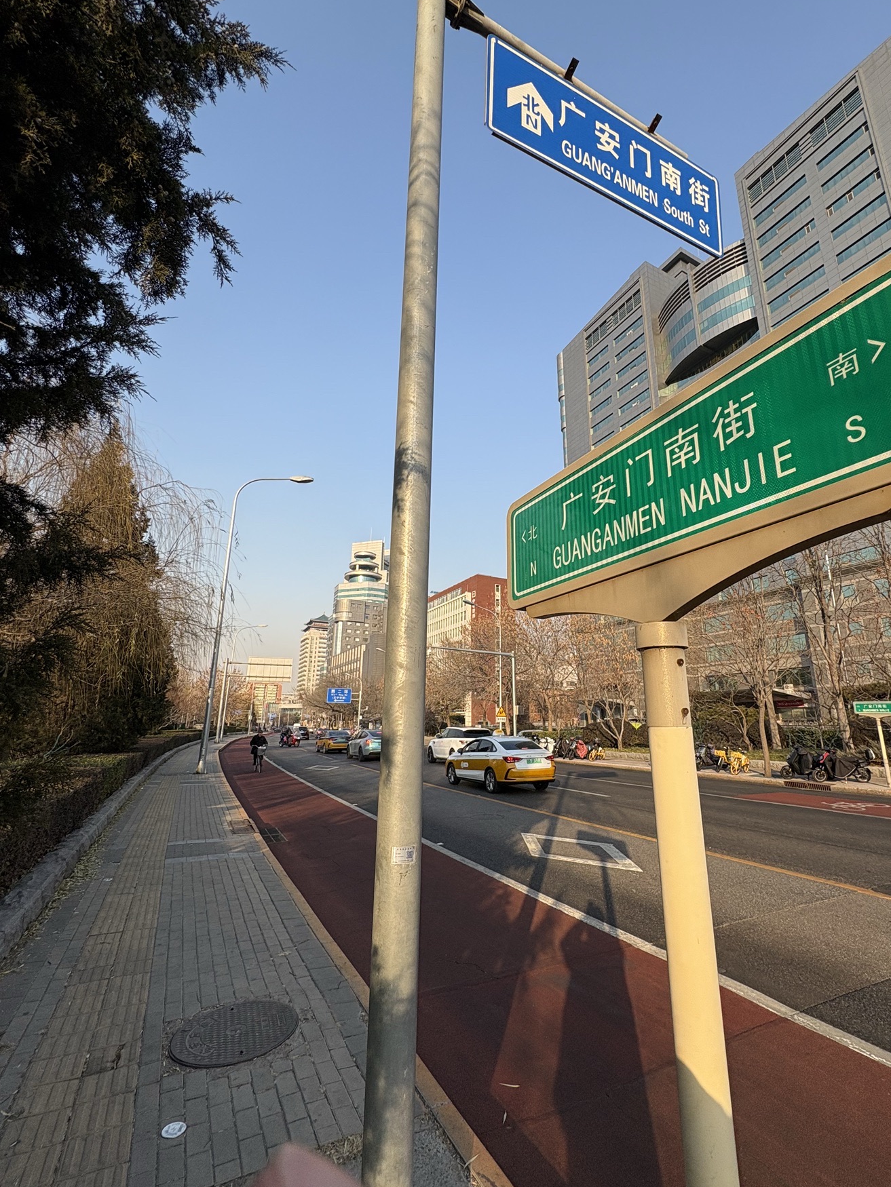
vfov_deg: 94.5
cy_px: 581
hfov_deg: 77.9
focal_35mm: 16
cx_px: 487
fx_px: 549
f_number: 2.2
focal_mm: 2.22
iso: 40
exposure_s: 1/1078
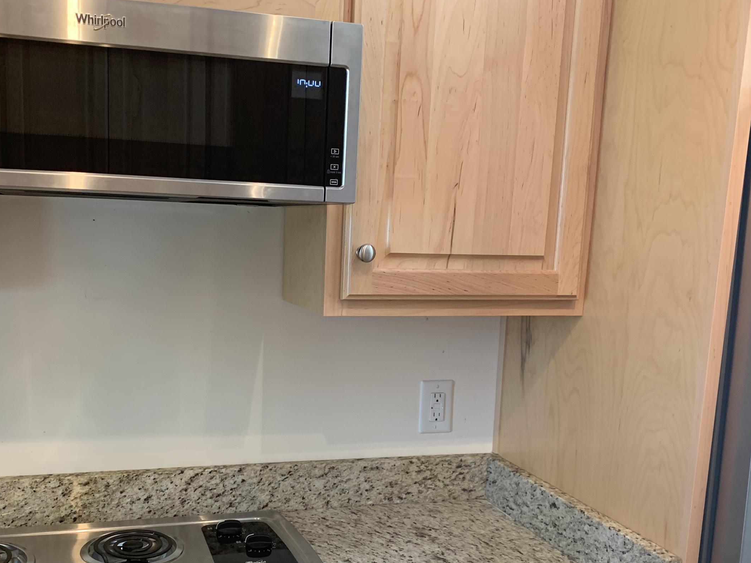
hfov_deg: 49.9
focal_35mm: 37
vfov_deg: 38.2
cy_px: 380
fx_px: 803
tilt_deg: -12.5
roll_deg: -2.1
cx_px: 314
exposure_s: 1/60
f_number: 1.8
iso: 160
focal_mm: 4.25
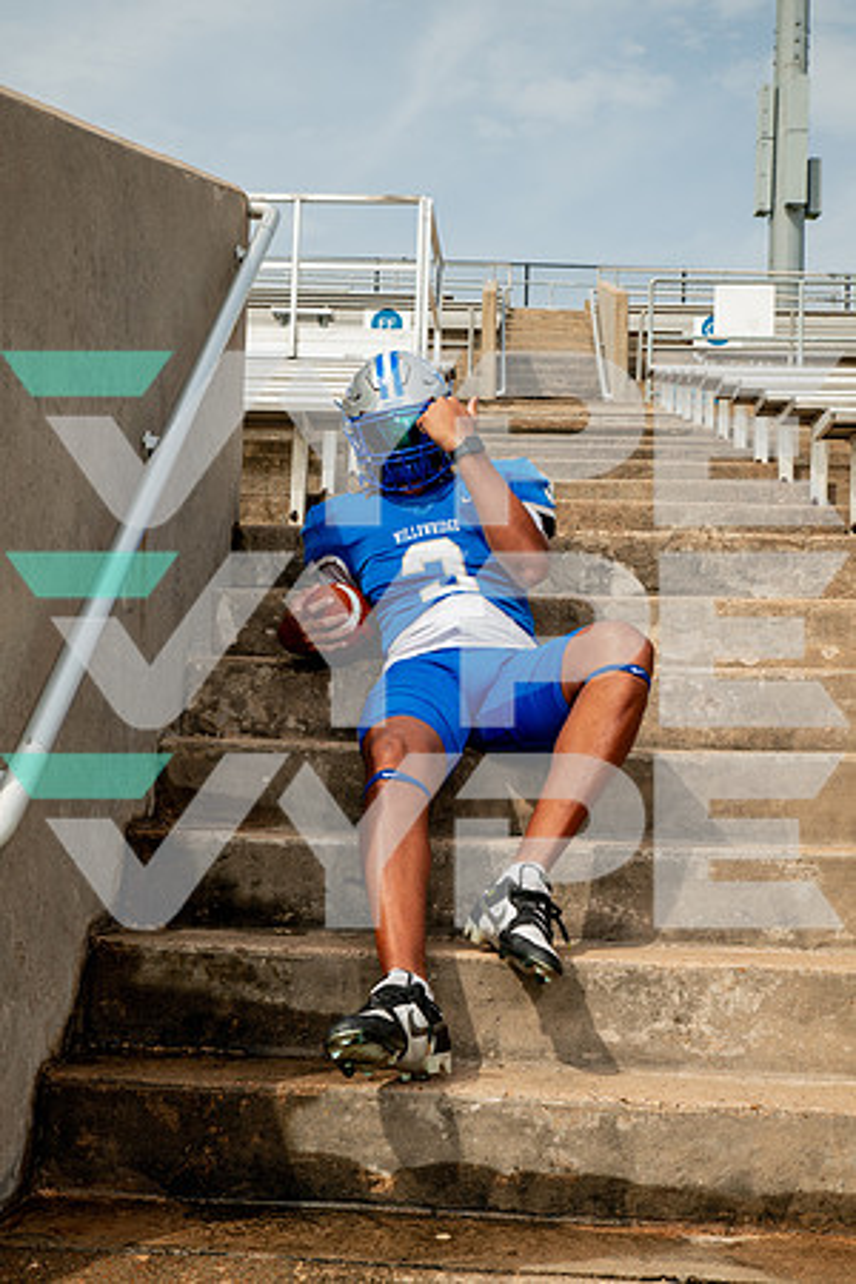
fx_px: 1641
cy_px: 642
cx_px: 428
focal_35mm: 46
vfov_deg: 42.7
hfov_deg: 29.2
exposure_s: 1/320
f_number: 7.1
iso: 125
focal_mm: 46
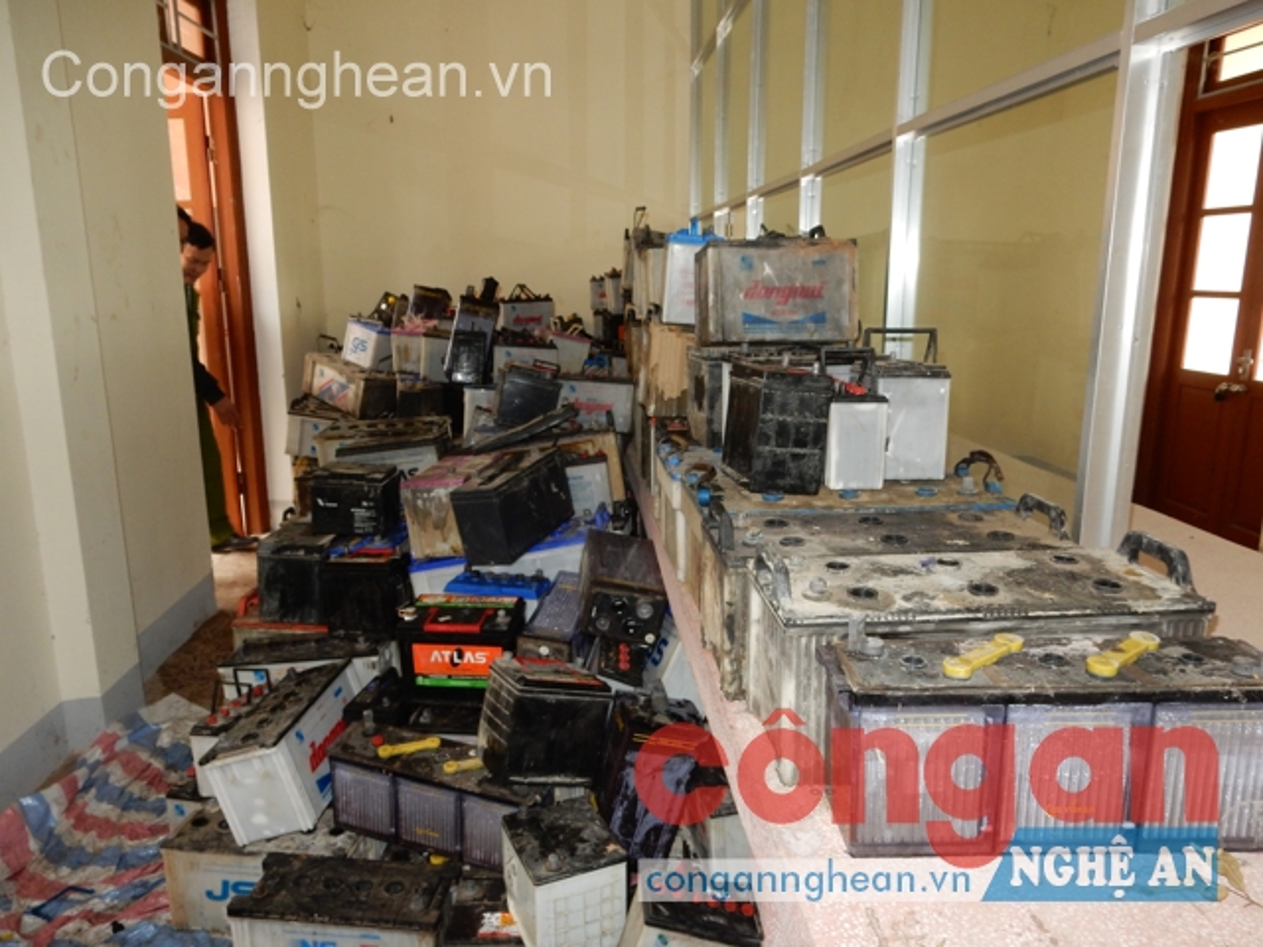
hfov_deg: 69.4
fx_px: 912
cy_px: 474
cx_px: 632
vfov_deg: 54.9
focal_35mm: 25
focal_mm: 4.5
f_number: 3.7
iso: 200
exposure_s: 1/30
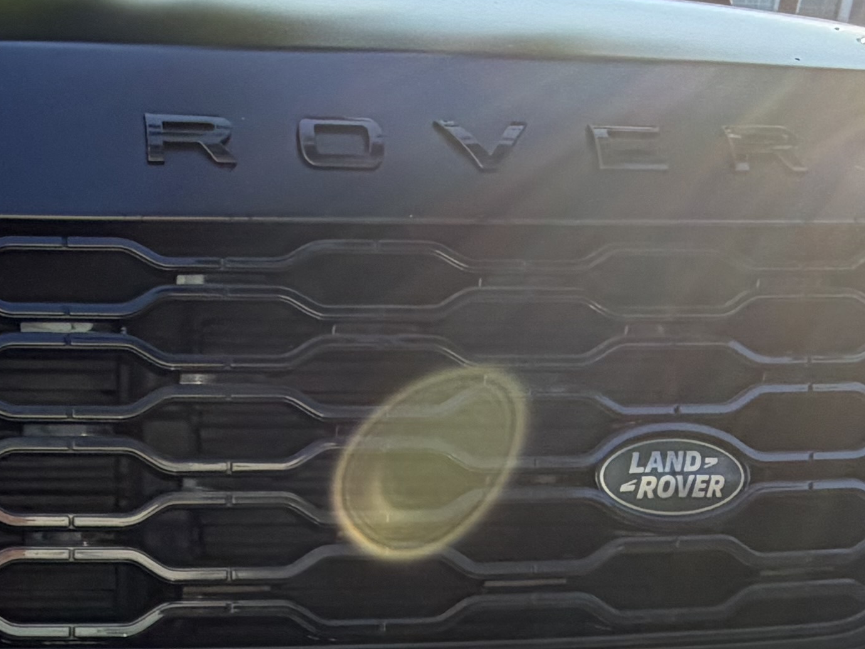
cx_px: 8
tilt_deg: -23.6
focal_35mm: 58
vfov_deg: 22.0
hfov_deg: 30.9
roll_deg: -2.2
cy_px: 896
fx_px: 1449
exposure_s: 1/228
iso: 50
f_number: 2.2
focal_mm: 2.22
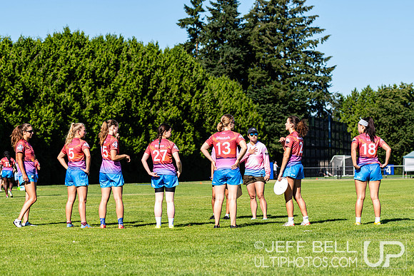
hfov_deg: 19.5
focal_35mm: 105
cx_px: 207
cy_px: 138
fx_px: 1208
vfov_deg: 13.0
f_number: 3.2
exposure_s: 1/1250
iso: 100
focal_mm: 70
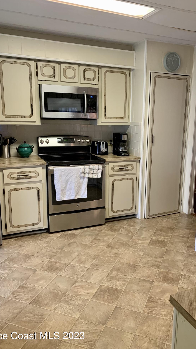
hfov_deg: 40.1
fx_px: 268
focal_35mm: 29
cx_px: 112
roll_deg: -0.3
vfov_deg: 66.1
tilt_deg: -10.7
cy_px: 173
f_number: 1.8
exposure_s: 1/60
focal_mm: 4.25
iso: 250
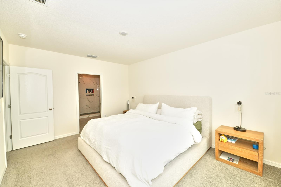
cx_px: 140
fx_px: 109
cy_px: 94
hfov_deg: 104.3
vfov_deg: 81.2
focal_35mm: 14
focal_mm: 14
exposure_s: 1/200
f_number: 4
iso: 400
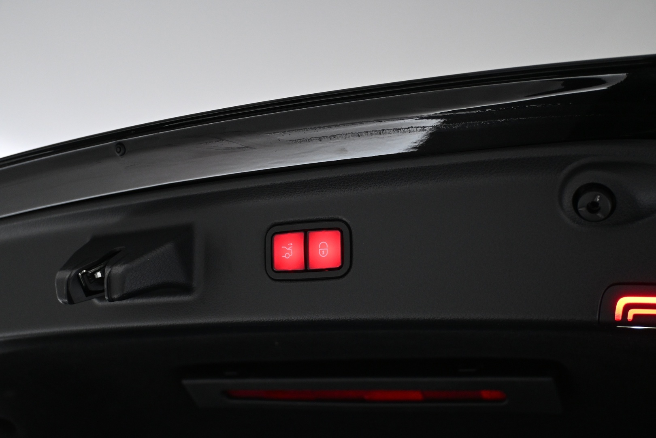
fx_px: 752
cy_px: 219
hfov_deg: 47.2
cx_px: 328
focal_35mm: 41
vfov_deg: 32.4
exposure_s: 1/125
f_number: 4.5
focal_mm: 27.5
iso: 2000
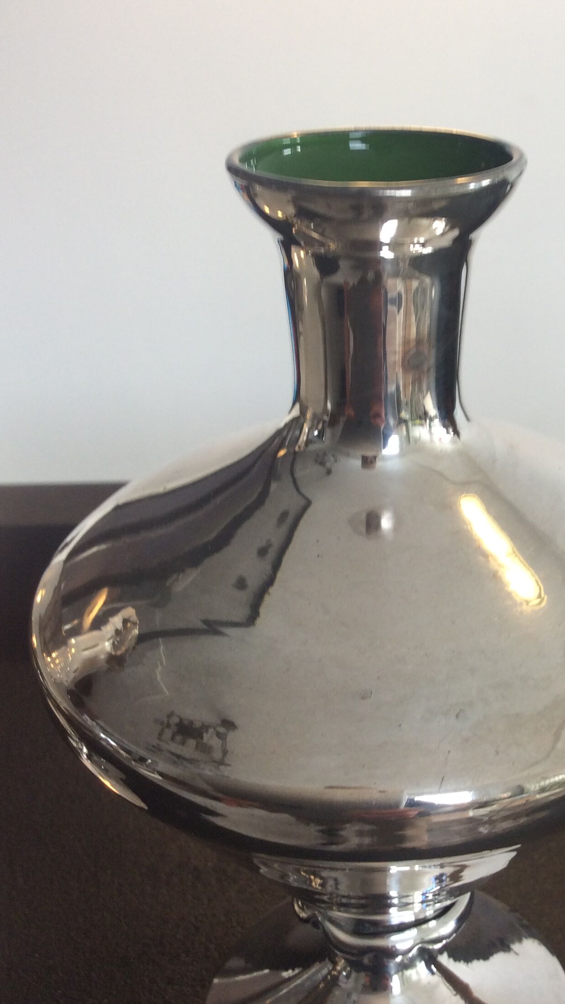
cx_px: 409
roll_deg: +1.2
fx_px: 1092
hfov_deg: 28.7
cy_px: 446
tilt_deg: -24.1
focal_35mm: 41
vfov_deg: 49.3
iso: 32
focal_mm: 3.3
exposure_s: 1/25
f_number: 2.4
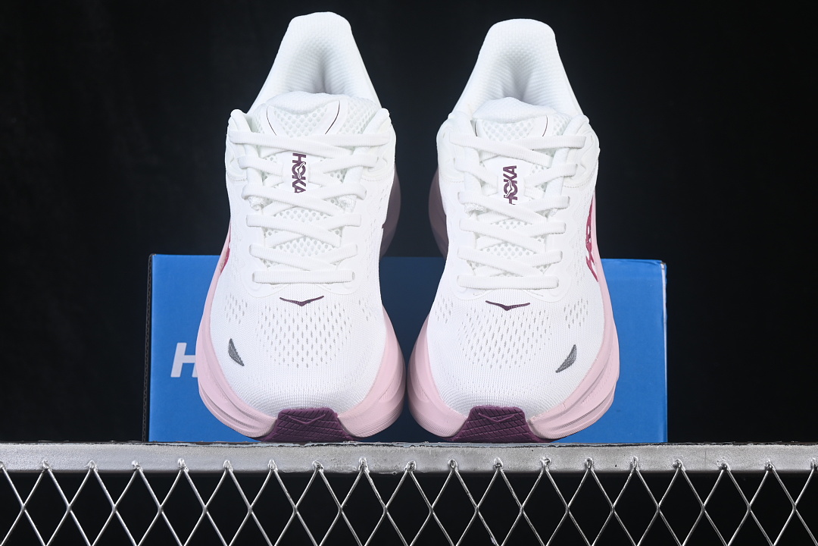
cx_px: 409
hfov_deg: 27.0
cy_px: 273
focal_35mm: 75
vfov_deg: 18.2
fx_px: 1704
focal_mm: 50
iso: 160
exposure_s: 1/80
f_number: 8
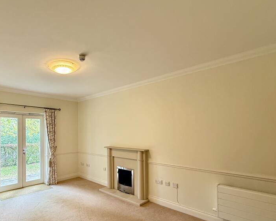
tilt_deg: +1.9
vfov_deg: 67.6
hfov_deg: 77.7
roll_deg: +0.8
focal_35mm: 20
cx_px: 91
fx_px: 163
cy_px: 130
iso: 200
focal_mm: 2.22
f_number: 2.2
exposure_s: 1/50
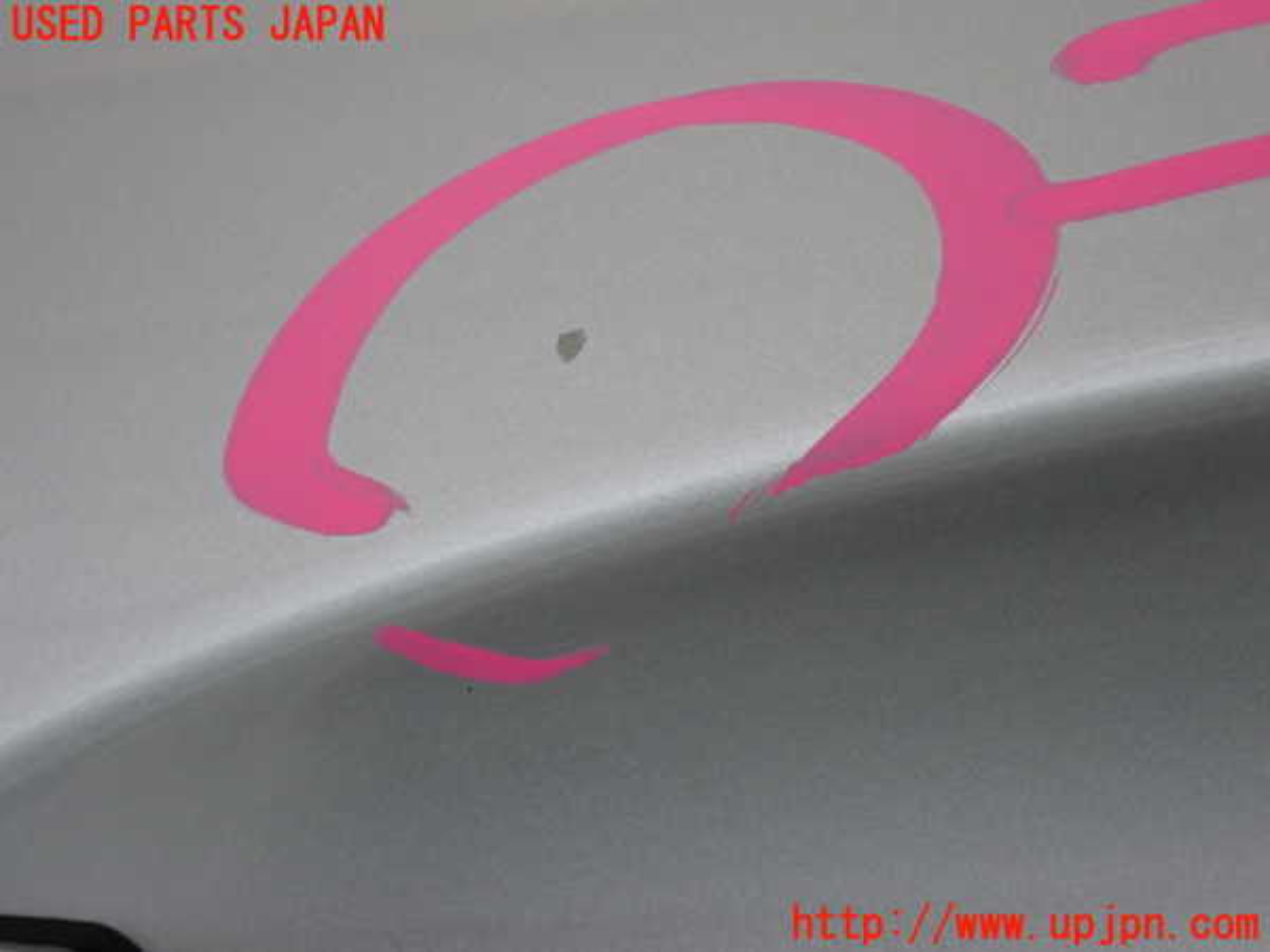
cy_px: 476
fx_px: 3669
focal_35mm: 100
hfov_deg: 19.6
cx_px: 635
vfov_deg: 14.8
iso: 500
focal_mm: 18
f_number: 4.9
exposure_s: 1/100
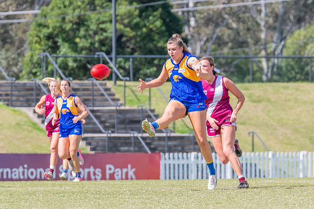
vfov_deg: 2.2
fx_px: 5348
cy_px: 99
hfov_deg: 3.4
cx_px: 191
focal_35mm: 613
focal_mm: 420
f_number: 10
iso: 800
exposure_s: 1/1250
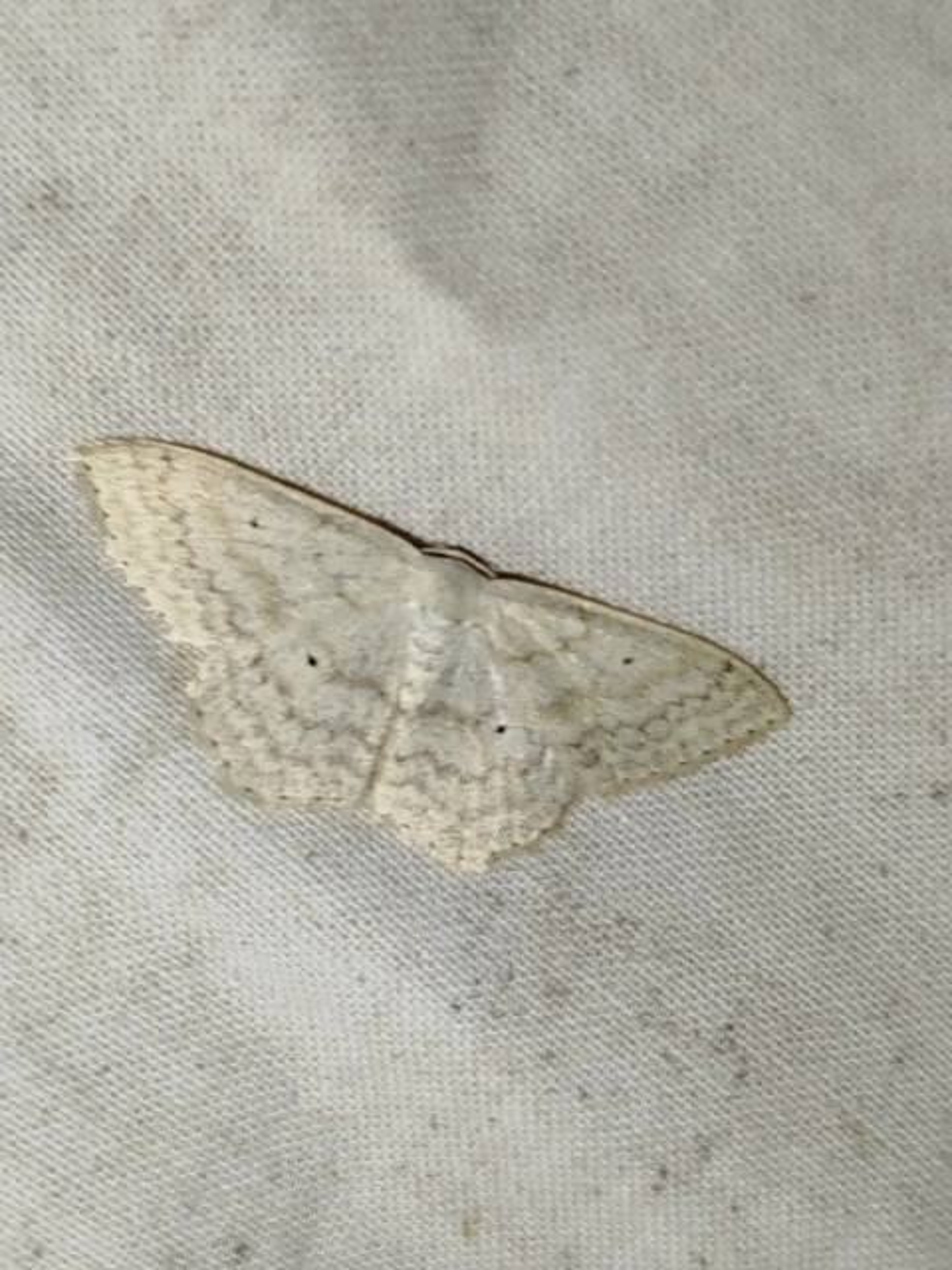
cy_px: 635
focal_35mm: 67
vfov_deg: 29.0
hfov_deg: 21.9
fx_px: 2457
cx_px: 476
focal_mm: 5.31
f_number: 1.7
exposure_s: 1/50
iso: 64
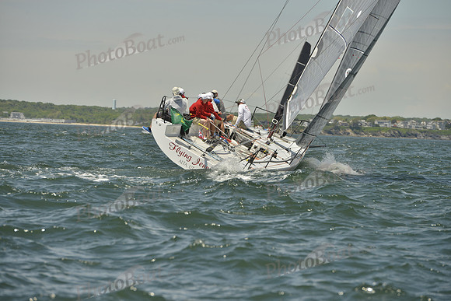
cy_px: 150
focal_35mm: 195
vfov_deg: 7.0
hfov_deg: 10.5
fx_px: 2443
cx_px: 226
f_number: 9
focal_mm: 195
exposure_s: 1/1600
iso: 280
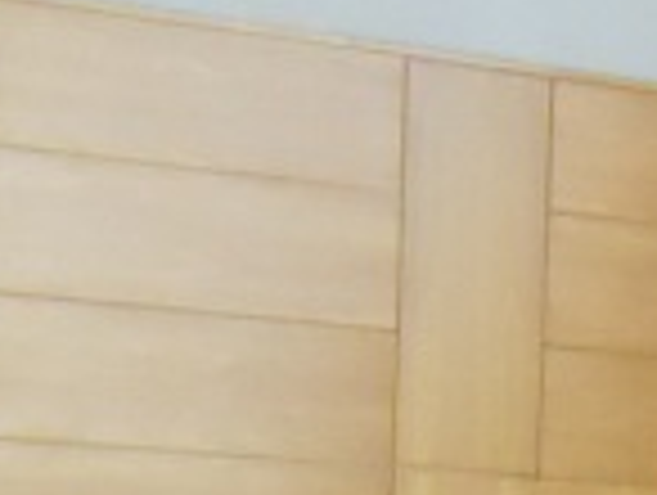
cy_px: 882
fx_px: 3327
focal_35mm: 175
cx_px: 932
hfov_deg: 10.9
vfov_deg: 8.2
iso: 640
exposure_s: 1/125
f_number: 2.8
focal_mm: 5.7
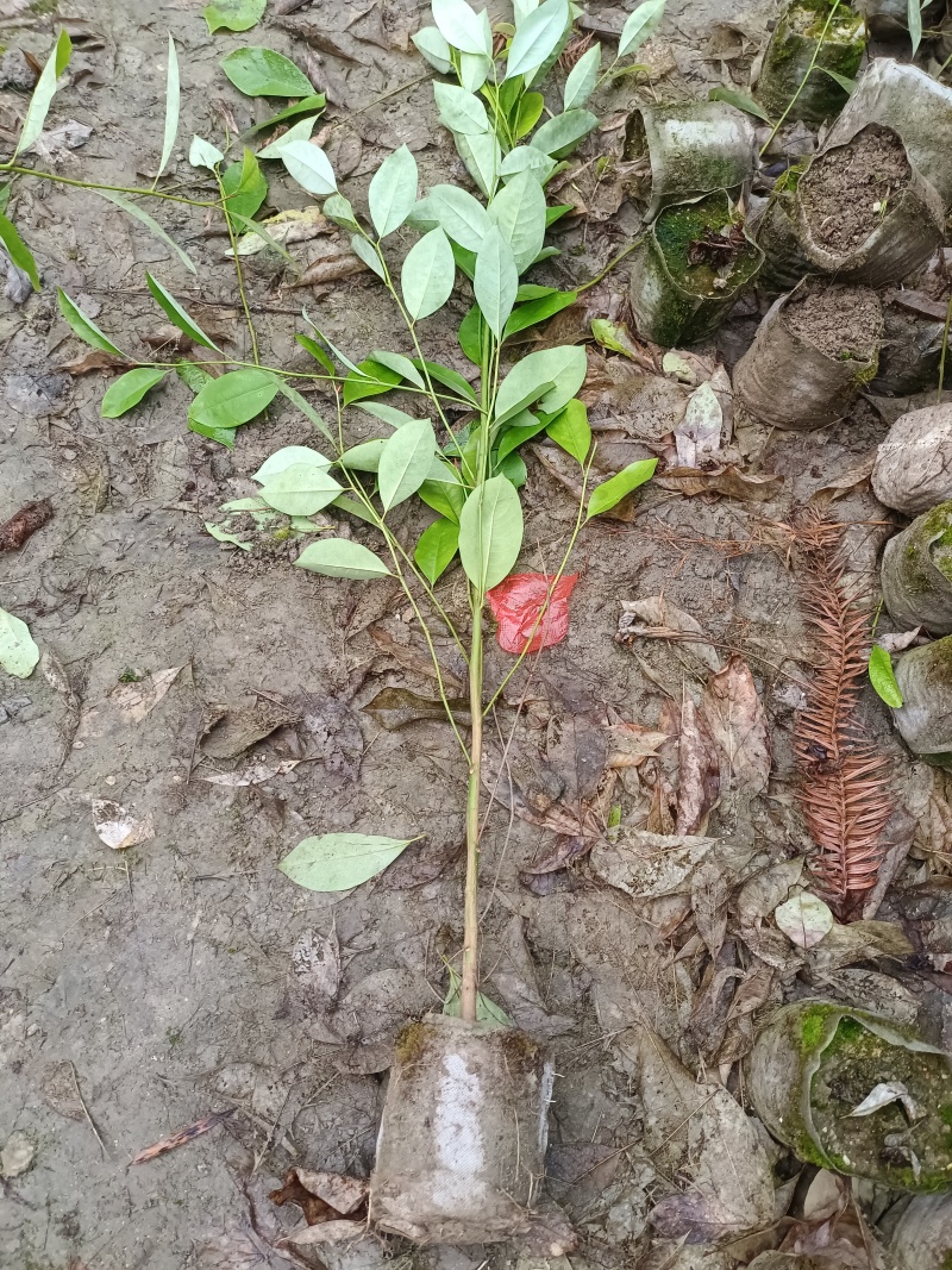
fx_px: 917
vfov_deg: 69.4
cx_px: 476
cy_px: 635
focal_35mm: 25
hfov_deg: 54.9
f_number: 1.79
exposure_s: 1/50
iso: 750
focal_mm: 4.71
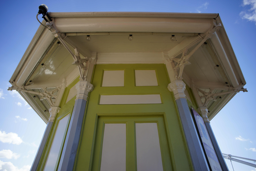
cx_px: 128
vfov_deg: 61.9
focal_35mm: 20
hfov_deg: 84.0
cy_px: 86
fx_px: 142
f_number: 5.6
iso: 200
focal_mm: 20
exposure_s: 1/640
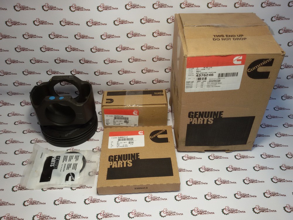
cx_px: 146
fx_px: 262
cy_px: 110
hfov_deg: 58.4
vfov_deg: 45.4
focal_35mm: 31
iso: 50
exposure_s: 1/50
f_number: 2.4
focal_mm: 2.93
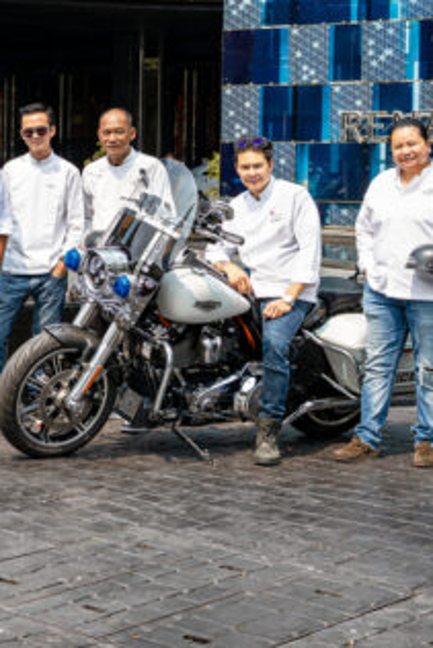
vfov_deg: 23.8
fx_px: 1532
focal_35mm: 85
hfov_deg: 15.5
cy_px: 209
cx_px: -86
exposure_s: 1/500
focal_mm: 35
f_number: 4.5
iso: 100
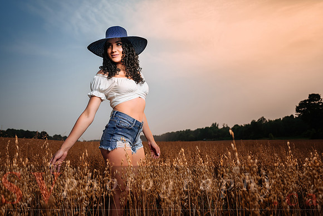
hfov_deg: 62.3
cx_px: 157
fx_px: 267
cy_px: 108
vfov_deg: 43.9
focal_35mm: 30
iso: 64
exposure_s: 1/200
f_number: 4
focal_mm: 28.5
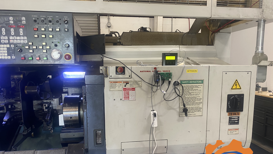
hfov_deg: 66.1
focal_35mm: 29
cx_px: 138
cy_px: 98
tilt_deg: -10.5
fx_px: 210
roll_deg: +0.0
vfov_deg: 39.8
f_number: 1.8
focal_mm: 4.25
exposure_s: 1/60
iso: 100
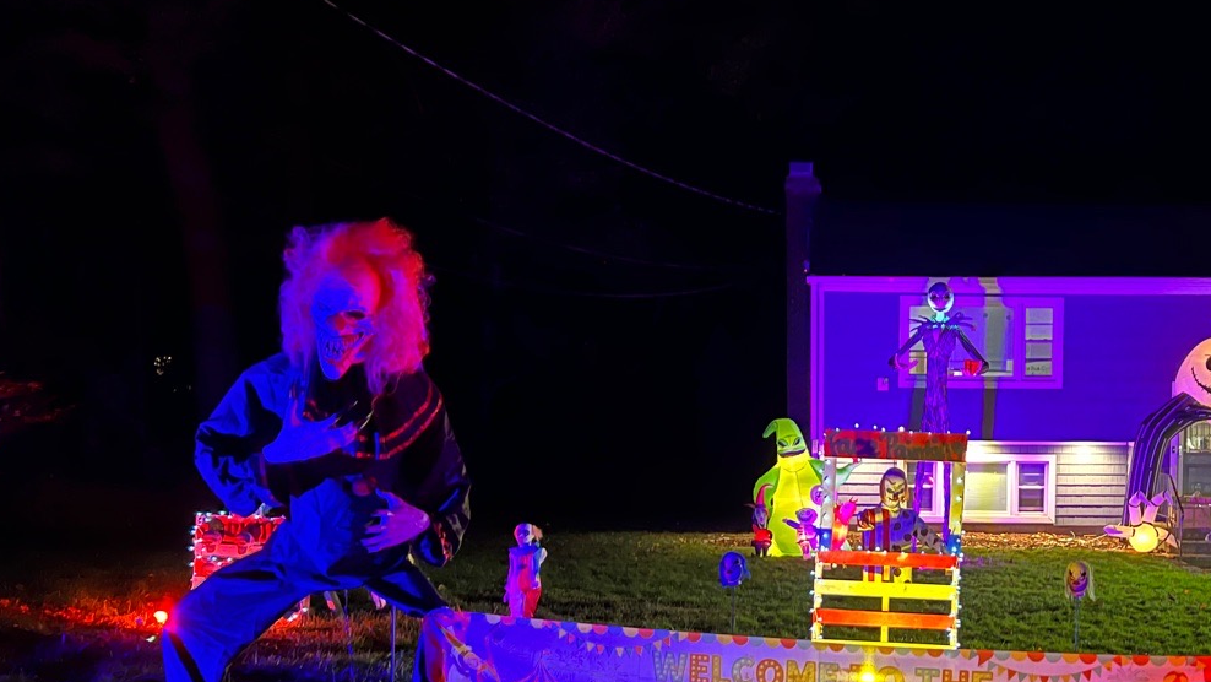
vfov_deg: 27.3
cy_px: 515
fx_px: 1381
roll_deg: +0.2
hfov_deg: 45.9
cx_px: 886
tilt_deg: -5.4
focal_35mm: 43
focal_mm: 5.7
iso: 1250
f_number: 1.5
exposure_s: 1/15
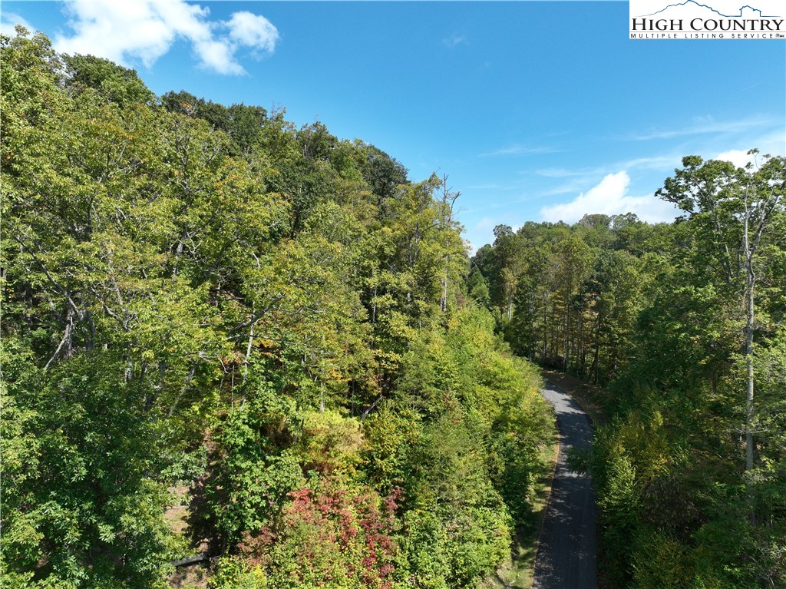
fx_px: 545
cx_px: 393
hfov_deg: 71.6
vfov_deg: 56.8
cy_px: 294
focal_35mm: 24
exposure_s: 1/1250
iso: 100
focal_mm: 12.29
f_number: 2.8
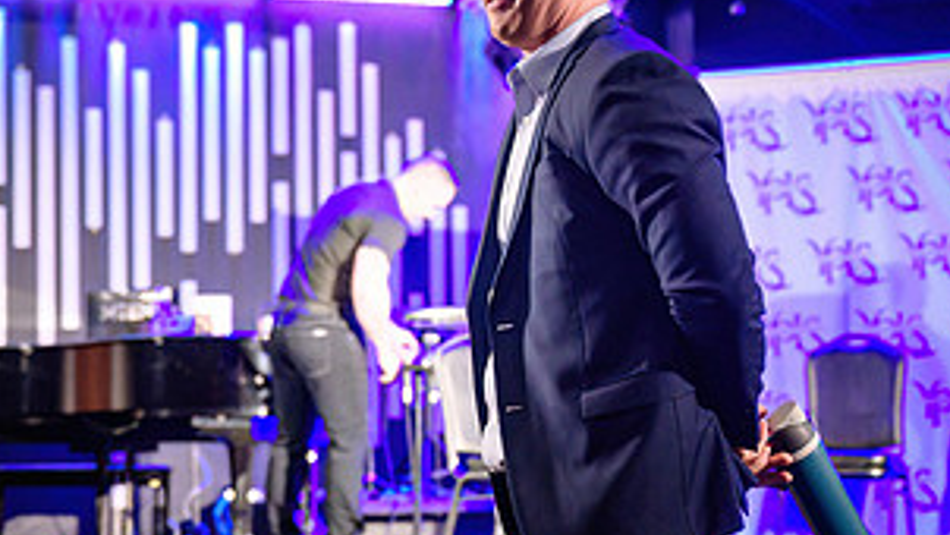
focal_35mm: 101
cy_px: 203
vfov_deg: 12.0
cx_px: 447
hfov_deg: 21.1
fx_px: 2545
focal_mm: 43
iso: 1600
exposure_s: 1/80
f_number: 2.8
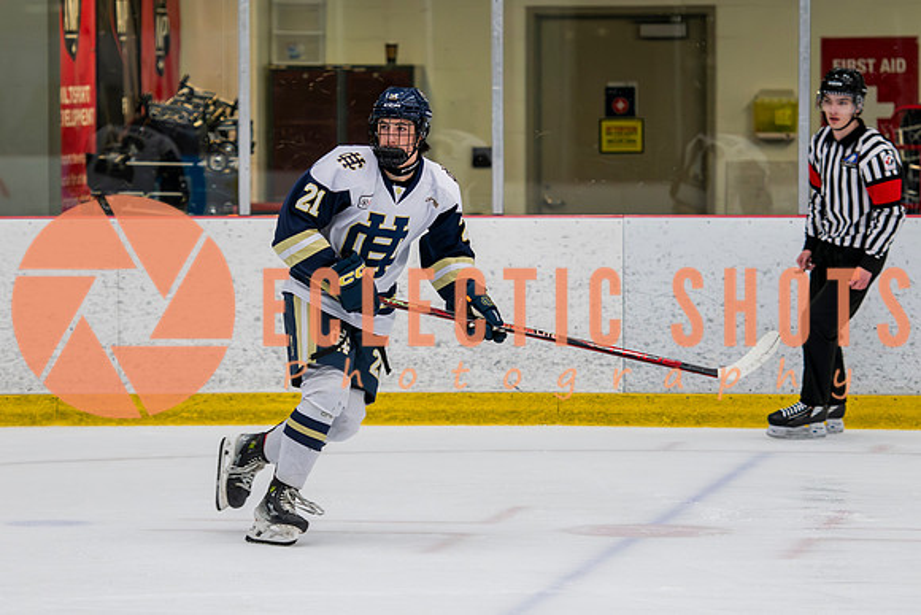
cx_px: 401
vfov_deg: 6.5
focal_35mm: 212
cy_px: 301
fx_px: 5417
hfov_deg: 9.7
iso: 2000
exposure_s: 1/640
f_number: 3.2
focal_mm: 122
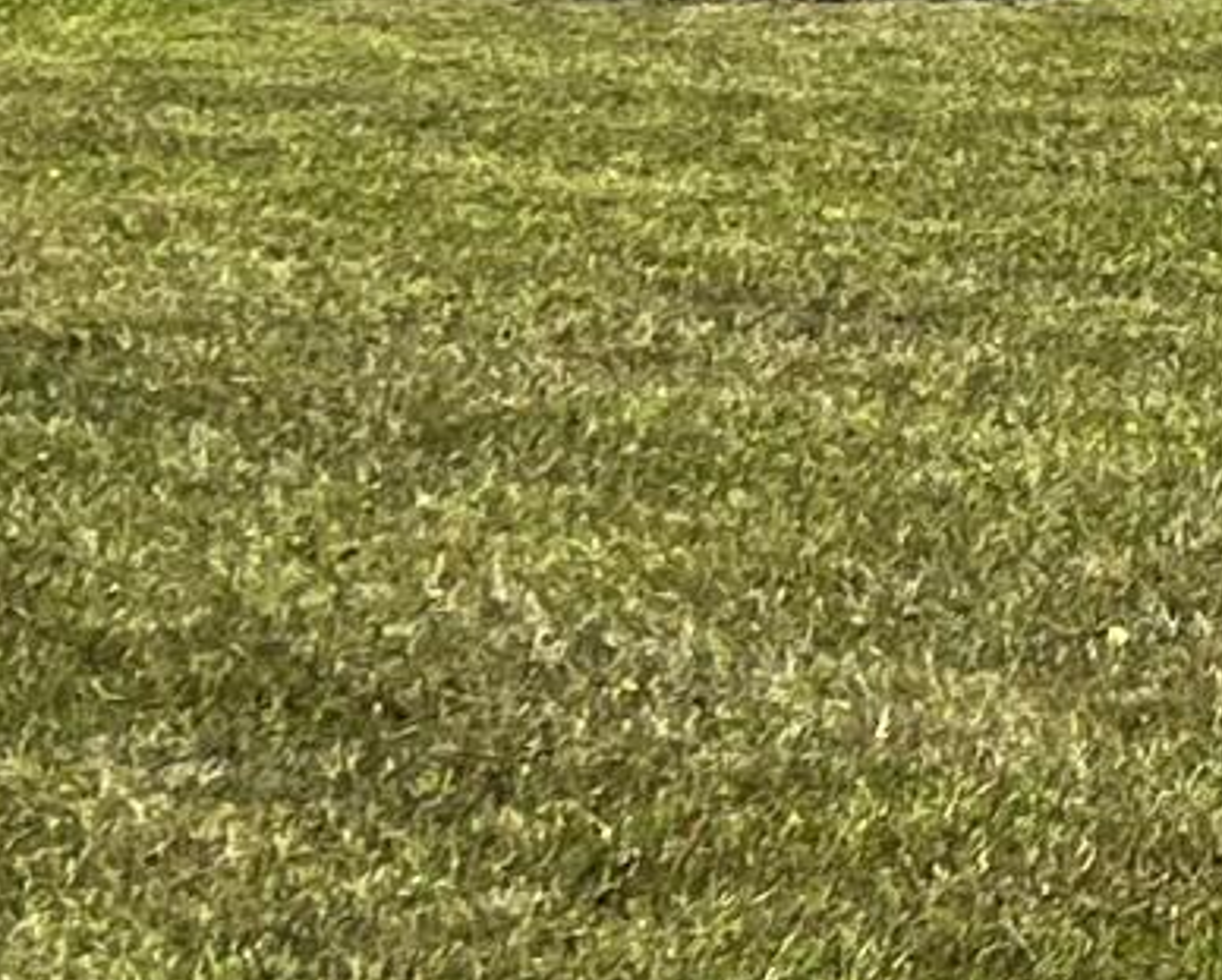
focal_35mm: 196
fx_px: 7094
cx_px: 2772
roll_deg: -2.1
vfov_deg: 7.8
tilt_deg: -2.8
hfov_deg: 9.0
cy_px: -425
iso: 50
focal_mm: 5.7
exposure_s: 1/3077
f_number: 1.5
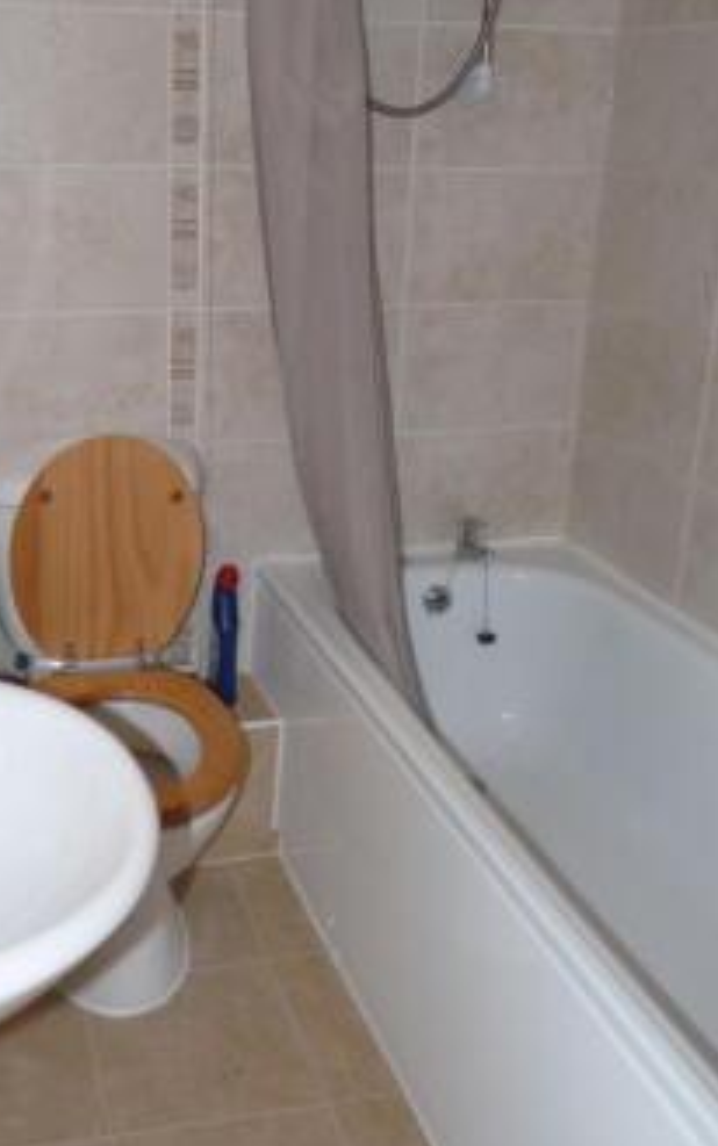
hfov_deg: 33.3
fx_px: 1188
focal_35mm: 38
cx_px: 237
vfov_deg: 51.3
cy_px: 475
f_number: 2.8
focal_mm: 4.8
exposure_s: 1/20
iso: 100
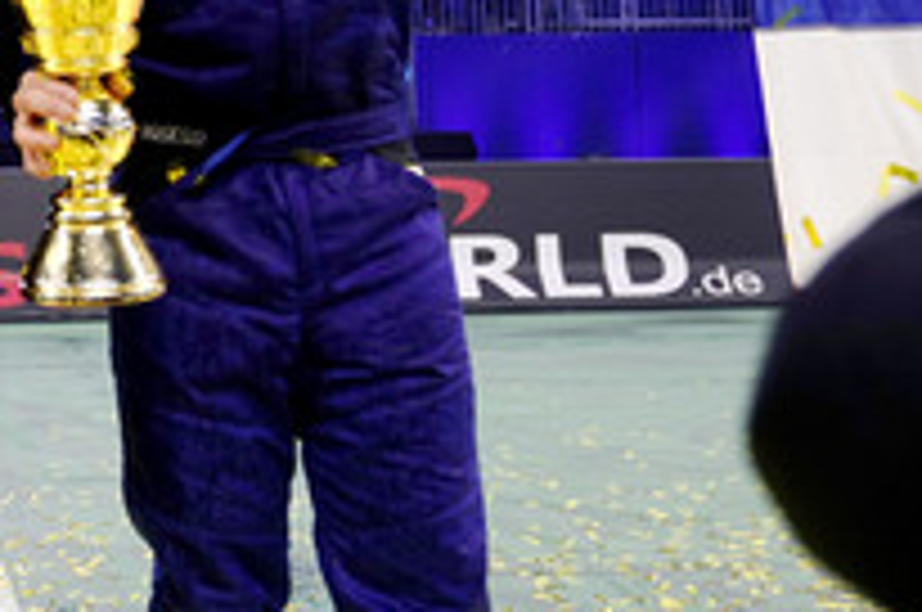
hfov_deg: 28.4
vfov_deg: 19.8
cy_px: -27
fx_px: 1688
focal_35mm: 66
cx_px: -29
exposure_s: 1/320
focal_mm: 30
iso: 1000
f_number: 3.2
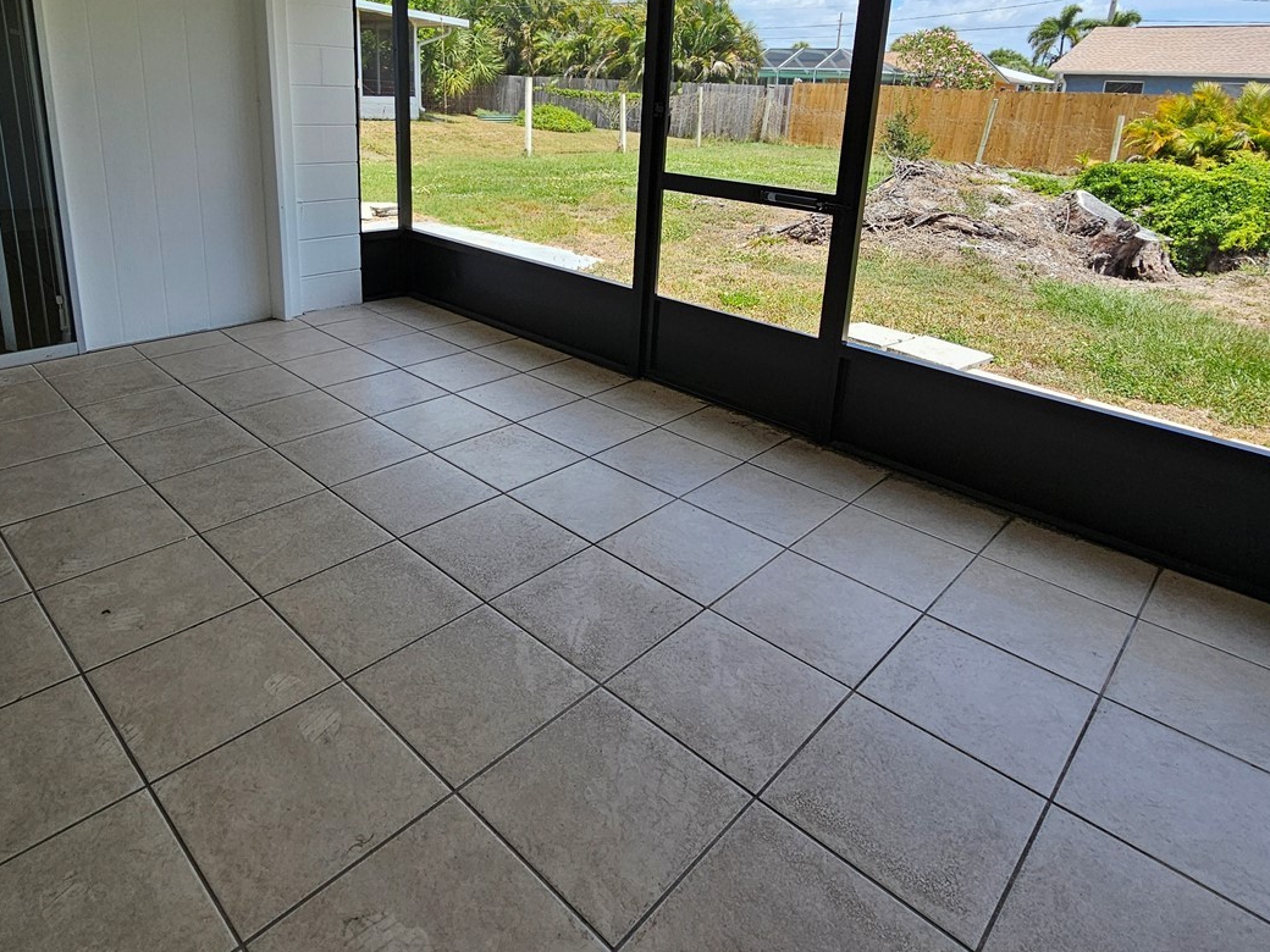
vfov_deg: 63.5
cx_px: 602
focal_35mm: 20
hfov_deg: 81.7
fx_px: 734
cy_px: 284
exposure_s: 1/812
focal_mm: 2.2
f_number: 2.2
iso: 64
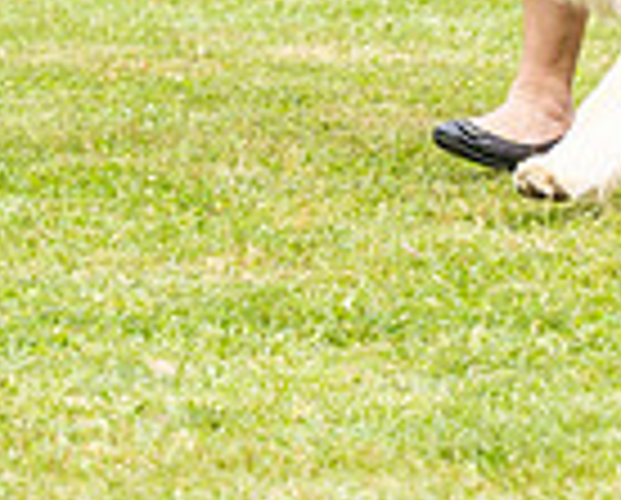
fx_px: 8362
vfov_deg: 3.4
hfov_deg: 4.2
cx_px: 596
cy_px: -351
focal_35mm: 454
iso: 400
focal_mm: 99
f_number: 4.5
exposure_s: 1/640
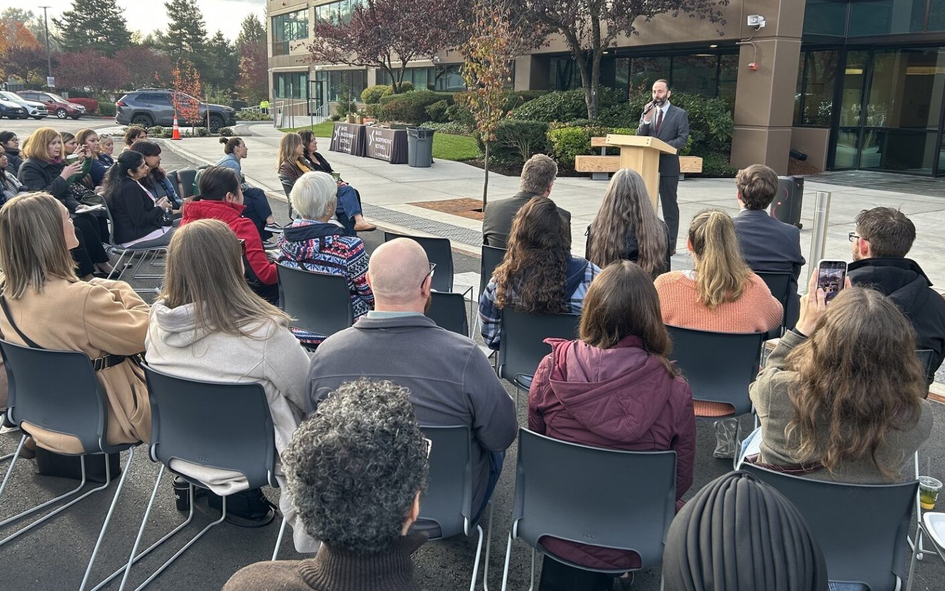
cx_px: 461
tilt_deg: -10.1
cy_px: 247
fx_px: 773
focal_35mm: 30
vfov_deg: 41.7
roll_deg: -0.8
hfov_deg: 62.9
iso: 50
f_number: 1.5
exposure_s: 1/367
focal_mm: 5.7
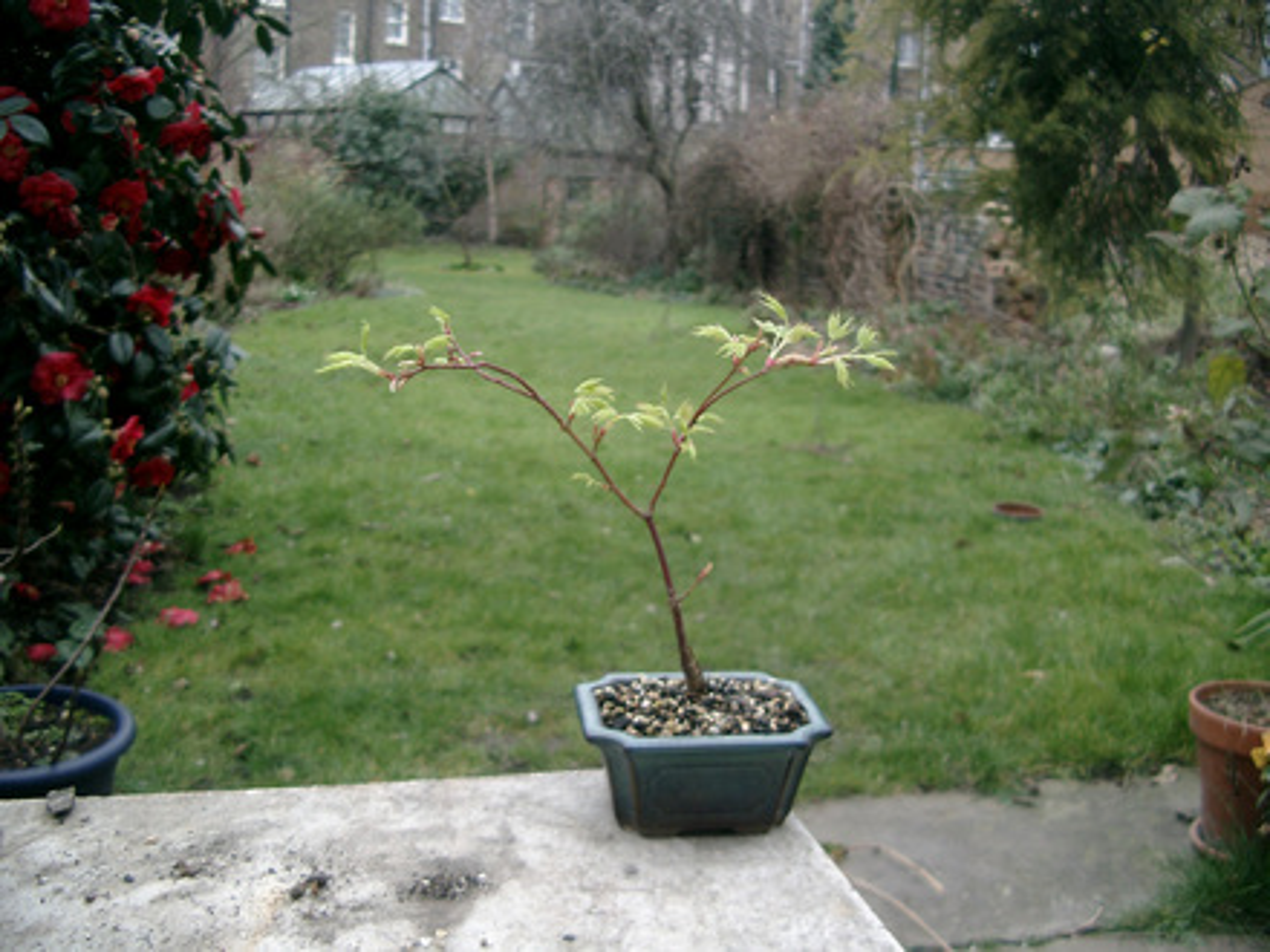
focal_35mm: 37
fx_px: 1357
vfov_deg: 38.7
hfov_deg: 50.1
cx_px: 635
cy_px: 476
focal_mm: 7.6
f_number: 2.6
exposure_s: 1/200
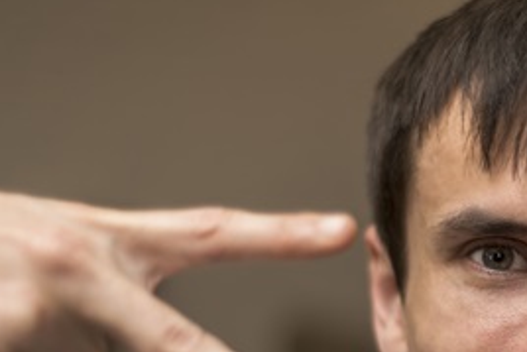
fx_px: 1640
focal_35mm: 112
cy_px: 338
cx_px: 558
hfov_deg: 17.7
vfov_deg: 12.1
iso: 100
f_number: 1.8
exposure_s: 1/200
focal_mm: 50
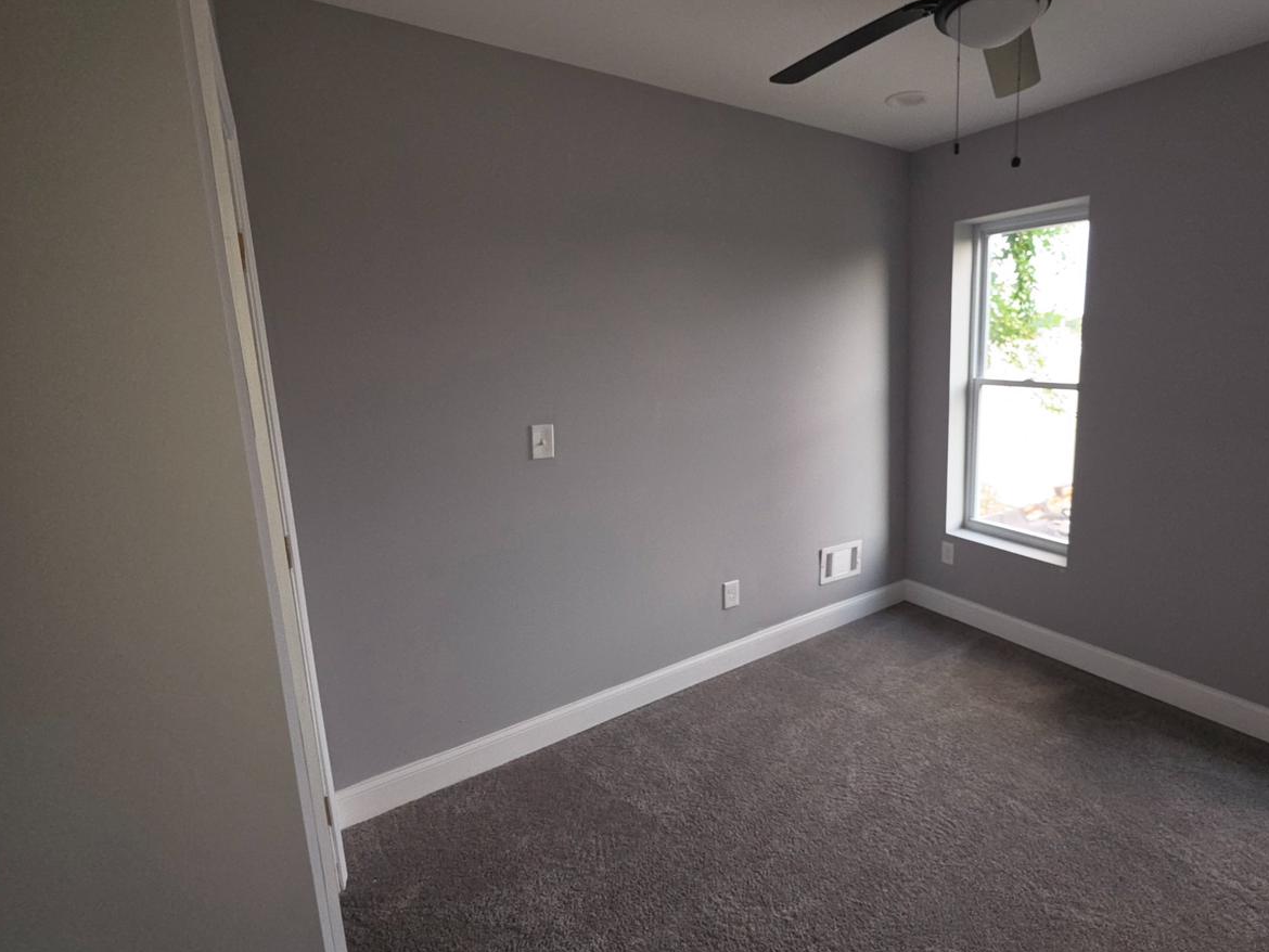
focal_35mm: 16
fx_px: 587
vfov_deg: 78.0
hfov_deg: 93.1
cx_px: 770
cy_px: 447
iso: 100
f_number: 1.9
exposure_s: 1/60.2
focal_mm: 2.2
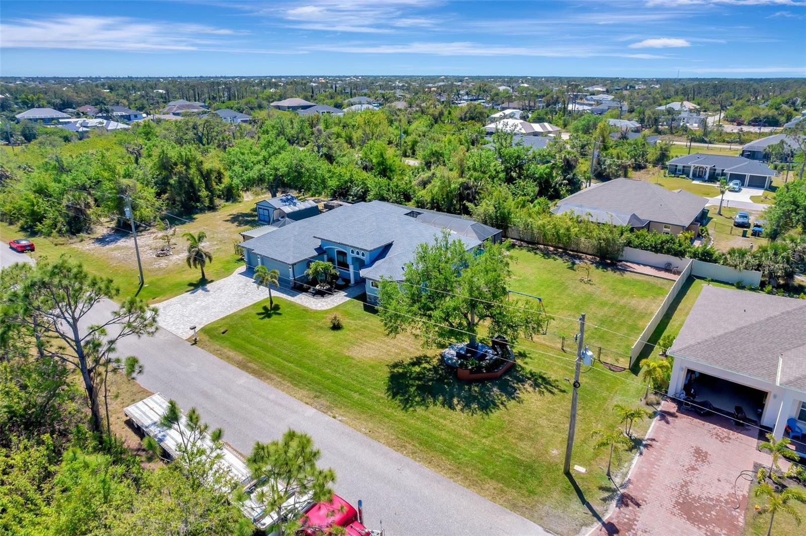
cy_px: 268
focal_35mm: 22
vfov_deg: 57.2
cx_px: 403
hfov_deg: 78.6
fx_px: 492
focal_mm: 8.38
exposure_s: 1/1500
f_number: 2.8
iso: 130
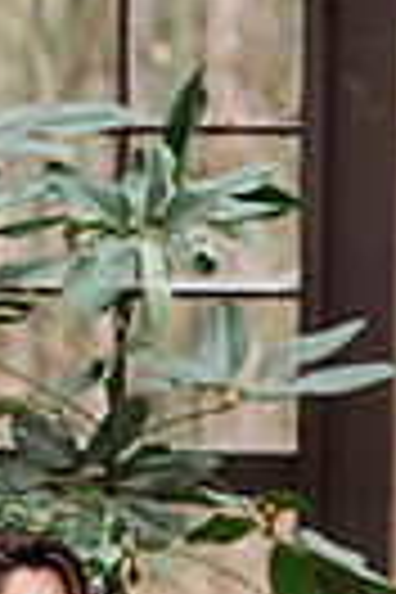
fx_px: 4768
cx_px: 198
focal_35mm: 289
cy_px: 706
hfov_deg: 4.8
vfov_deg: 7.1
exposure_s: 1/200
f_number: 2.2
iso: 320
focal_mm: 85
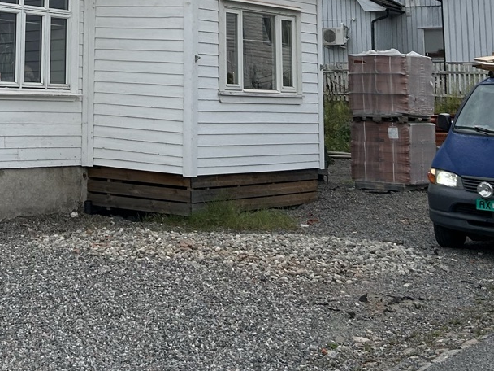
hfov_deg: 24.4
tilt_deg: +12.4
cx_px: 19
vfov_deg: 18.1
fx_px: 1099
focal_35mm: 77
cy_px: -85
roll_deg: -2.6
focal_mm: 5.7
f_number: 1.5
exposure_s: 1/1280
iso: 50
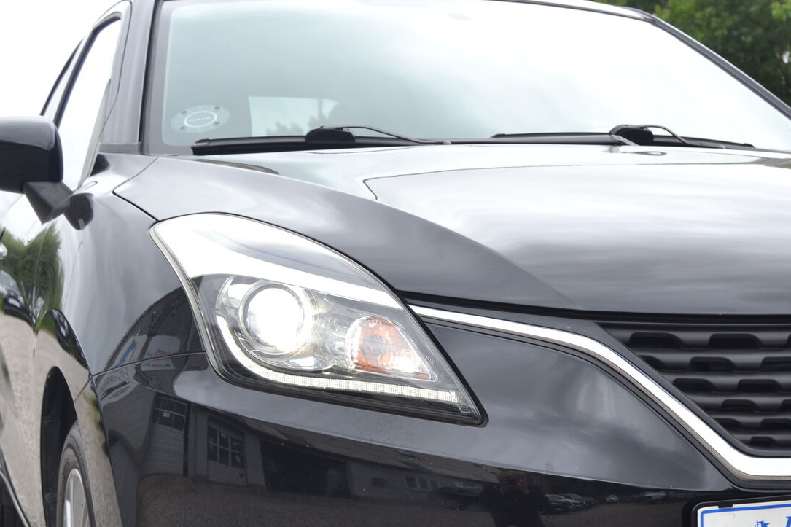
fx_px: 1516
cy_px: 400
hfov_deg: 29.0
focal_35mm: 69
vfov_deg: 19.6
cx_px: 551
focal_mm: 26
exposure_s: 1/160
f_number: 6.3
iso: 100
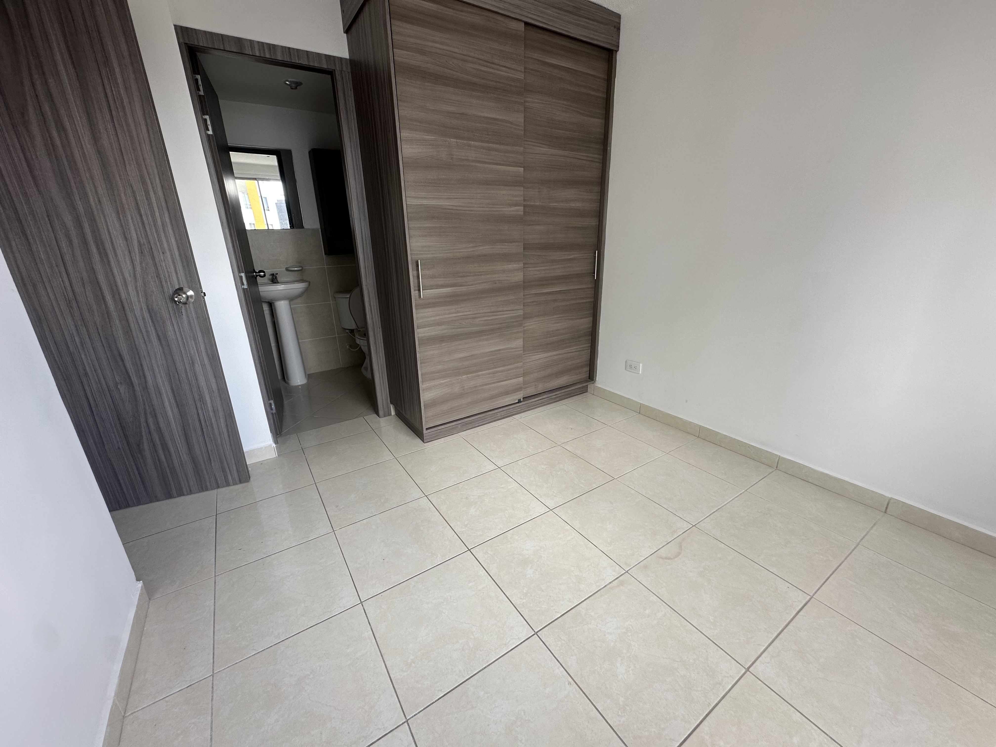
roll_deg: +0.1
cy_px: 374
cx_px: 498
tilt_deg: -18.2
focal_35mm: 14
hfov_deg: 102.1
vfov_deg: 85.7
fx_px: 403
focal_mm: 2.22
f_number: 2.2
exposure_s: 1/99
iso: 64
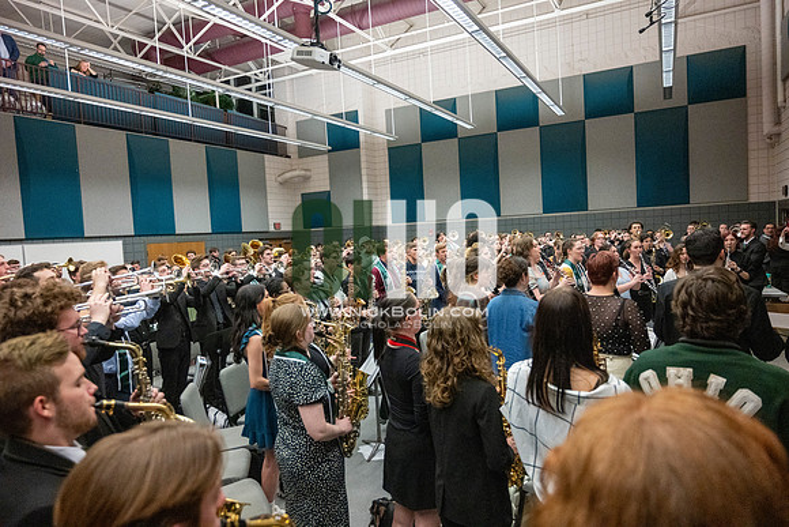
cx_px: 394
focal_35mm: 24
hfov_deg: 73.7
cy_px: 264
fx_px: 526
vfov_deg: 53.2
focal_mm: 24
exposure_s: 1/500
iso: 10000
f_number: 4
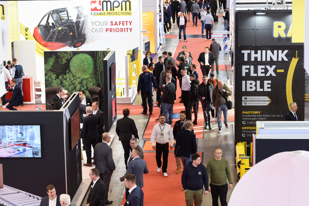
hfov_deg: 18.6
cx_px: 134
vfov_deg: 12.5
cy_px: 100
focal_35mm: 110
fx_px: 945
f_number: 5.6
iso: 800
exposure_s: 1/80
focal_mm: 80
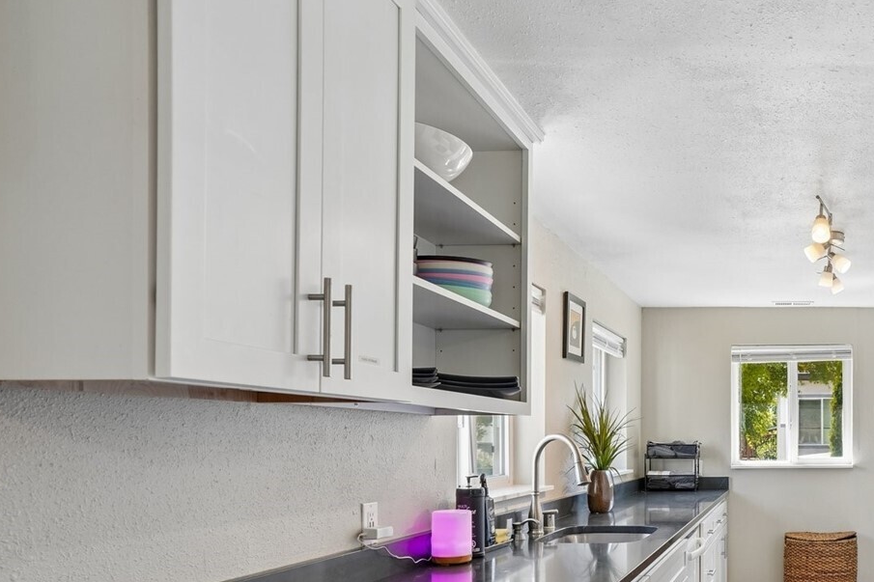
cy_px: 434
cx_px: 807
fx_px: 728
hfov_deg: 53.2
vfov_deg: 42.3
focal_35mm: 30
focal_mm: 16
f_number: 8
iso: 400
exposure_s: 1/25
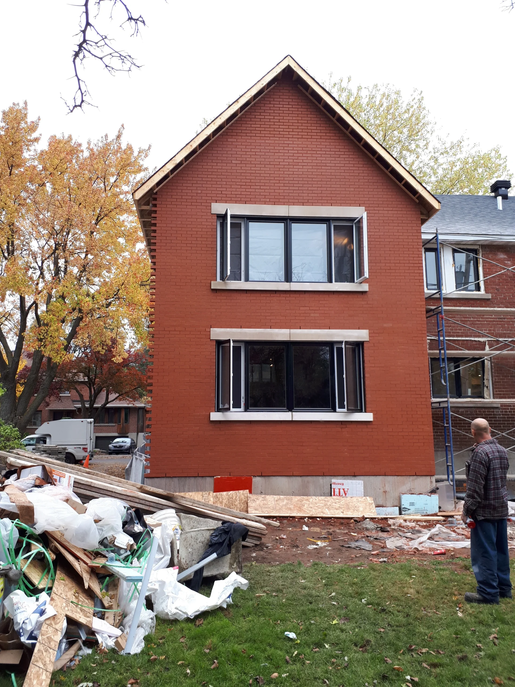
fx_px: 536
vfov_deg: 65.3
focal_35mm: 27
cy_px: 344
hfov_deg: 51.4
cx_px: 258
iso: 40
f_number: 1.9
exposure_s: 1/131
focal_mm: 3.6
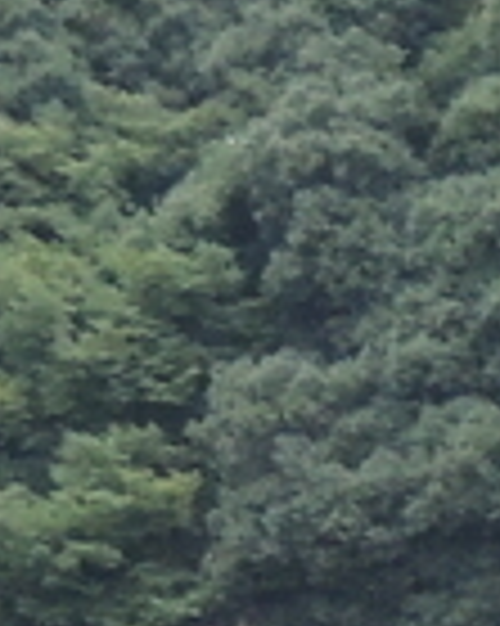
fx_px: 13259
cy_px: 1315
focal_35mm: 716
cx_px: 2599
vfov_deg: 2.7
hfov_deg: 2.1
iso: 400
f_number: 4
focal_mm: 15.1
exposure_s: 1/400
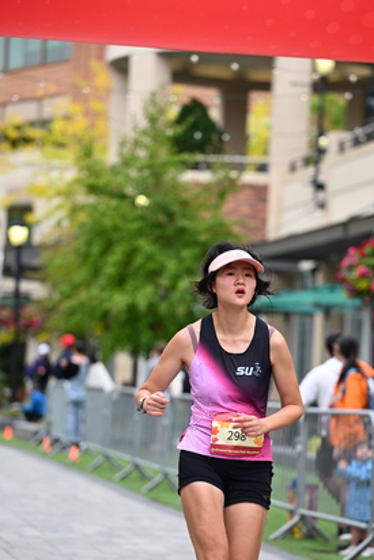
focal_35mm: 147
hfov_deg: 9.3
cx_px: 228
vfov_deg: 14.0
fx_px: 2289
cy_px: 328
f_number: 2.8
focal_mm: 110
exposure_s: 1/2000
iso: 640
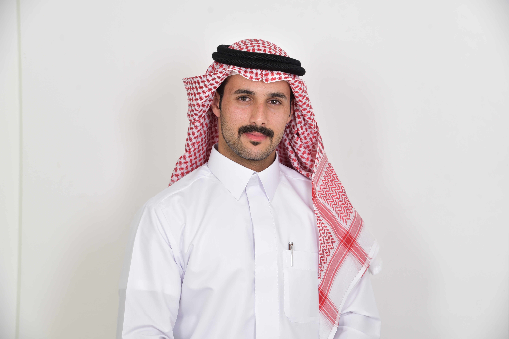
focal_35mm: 66
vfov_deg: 20.6
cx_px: 254
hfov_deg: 30.5
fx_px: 933
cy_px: 170
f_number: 6.3
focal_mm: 66
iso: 140
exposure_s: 1/125
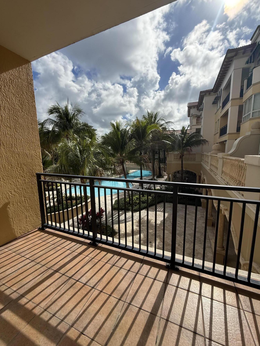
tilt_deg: -7.4
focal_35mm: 14
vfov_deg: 102.1
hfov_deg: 85.7
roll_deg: +0.5
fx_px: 140
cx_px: 130
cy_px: 173
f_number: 2.2
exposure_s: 1/3891
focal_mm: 2.22
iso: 80
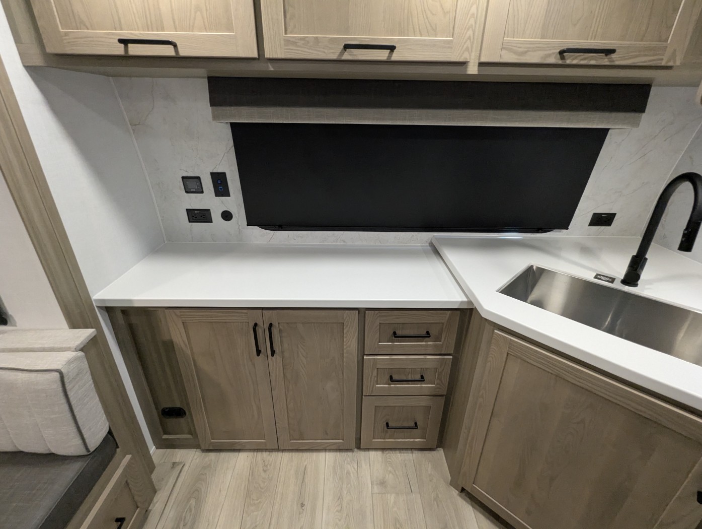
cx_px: 351
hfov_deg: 94.4
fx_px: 325
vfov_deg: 78.2
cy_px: 264
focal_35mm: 16
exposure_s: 1/86.7
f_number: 2.2
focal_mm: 2.35
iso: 449
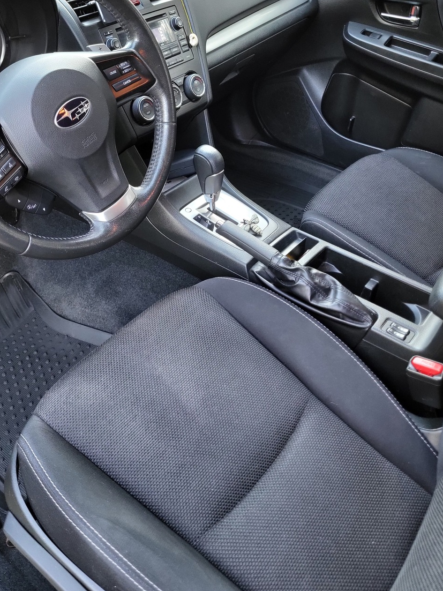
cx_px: 175
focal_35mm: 33
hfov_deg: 42.7
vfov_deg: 55.0
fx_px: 563
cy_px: 238
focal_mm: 5.4
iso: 400
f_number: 1.8
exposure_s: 1/50
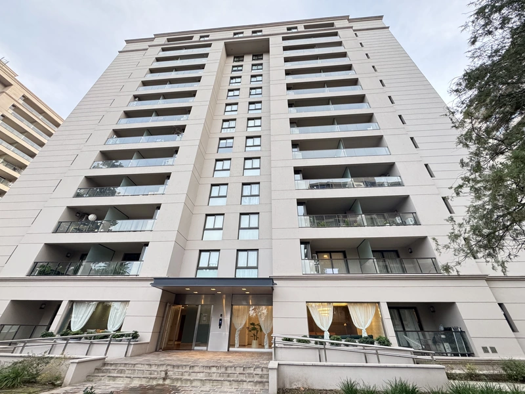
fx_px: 212
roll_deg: -1.0
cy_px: 197
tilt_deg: +32.0
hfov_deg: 102.1
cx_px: 262
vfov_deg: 85.7
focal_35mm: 14
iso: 250
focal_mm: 2.22
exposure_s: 1/99
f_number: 2.2
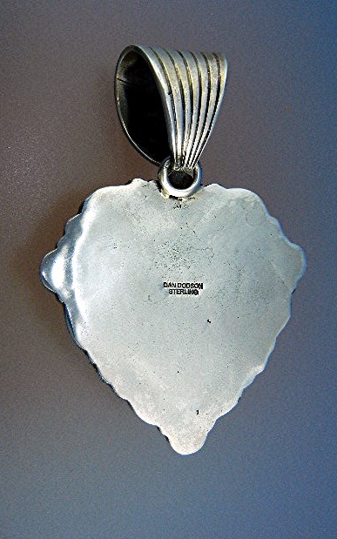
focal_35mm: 57
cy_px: 265
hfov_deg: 22.8
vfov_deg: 35.7
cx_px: 170
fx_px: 837
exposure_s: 1/33.6
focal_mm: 9.3
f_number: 3.9
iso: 200
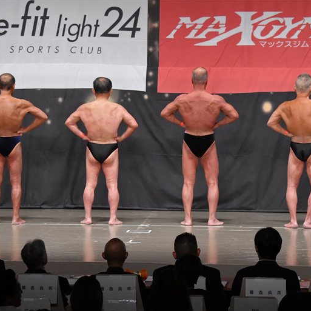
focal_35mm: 177
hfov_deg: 9.9
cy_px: 155
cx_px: 154
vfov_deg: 9.9
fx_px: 1799
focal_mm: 92
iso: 5000
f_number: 5.6
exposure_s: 1/400
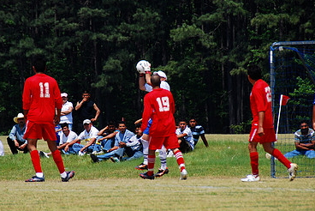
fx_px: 4142
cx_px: 128
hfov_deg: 4.4
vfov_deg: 2.9
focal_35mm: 473
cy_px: 119
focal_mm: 200
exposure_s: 1/400
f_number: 5.6
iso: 100
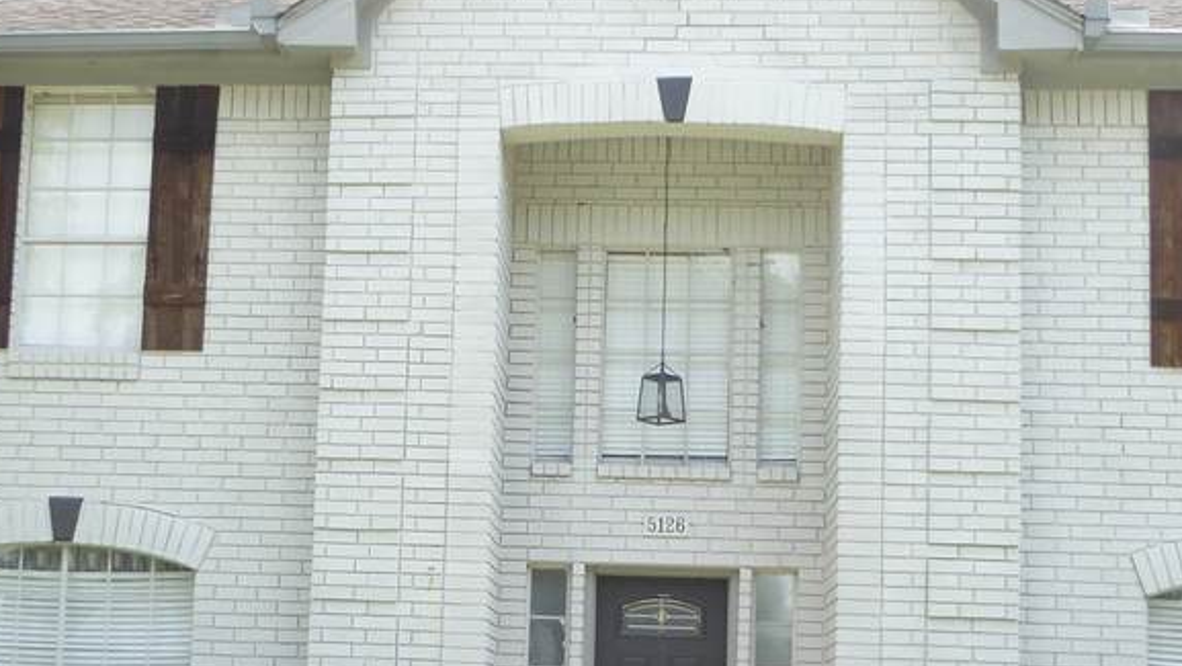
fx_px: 1818
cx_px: 494
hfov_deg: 35.9
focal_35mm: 58
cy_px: 543
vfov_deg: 20.5
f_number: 3.3
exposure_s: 1/320
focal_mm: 4.3
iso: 100
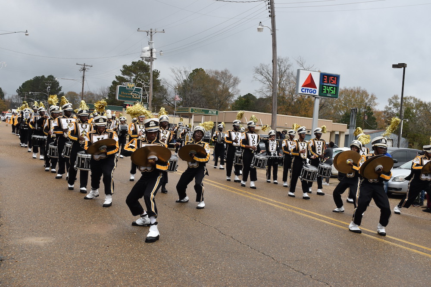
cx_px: 216
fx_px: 575
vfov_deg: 28.1
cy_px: 144
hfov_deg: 41.1
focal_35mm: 48
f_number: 8
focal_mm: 32
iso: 140
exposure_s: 1/250
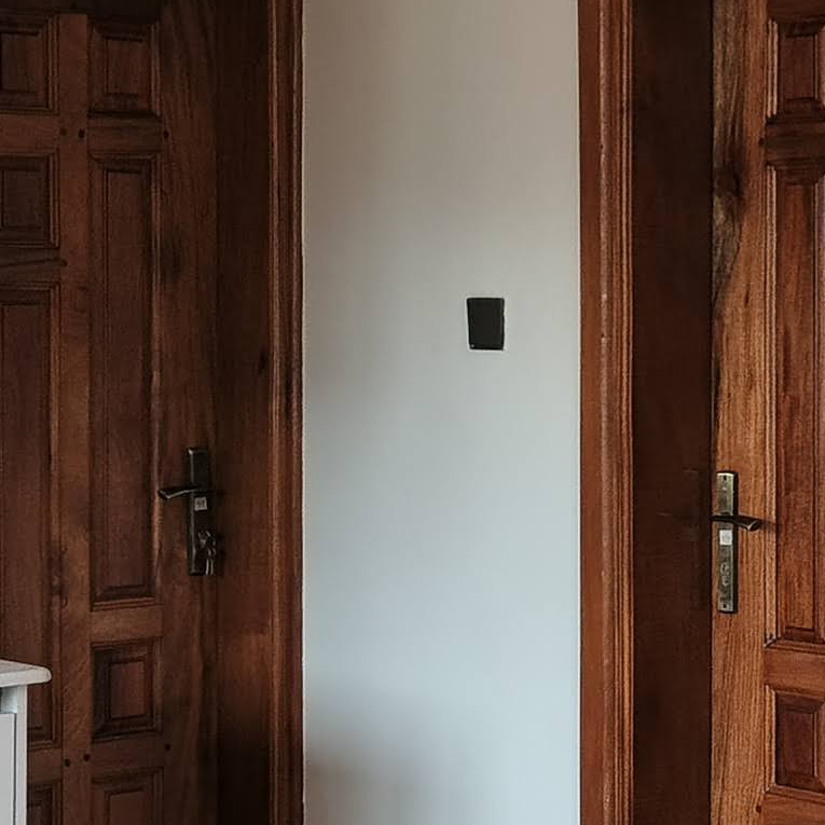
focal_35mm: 108
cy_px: 304
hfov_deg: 16.0
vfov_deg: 16.1
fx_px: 2912
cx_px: 690
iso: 218
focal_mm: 5.56
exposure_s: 1/100
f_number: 1.8
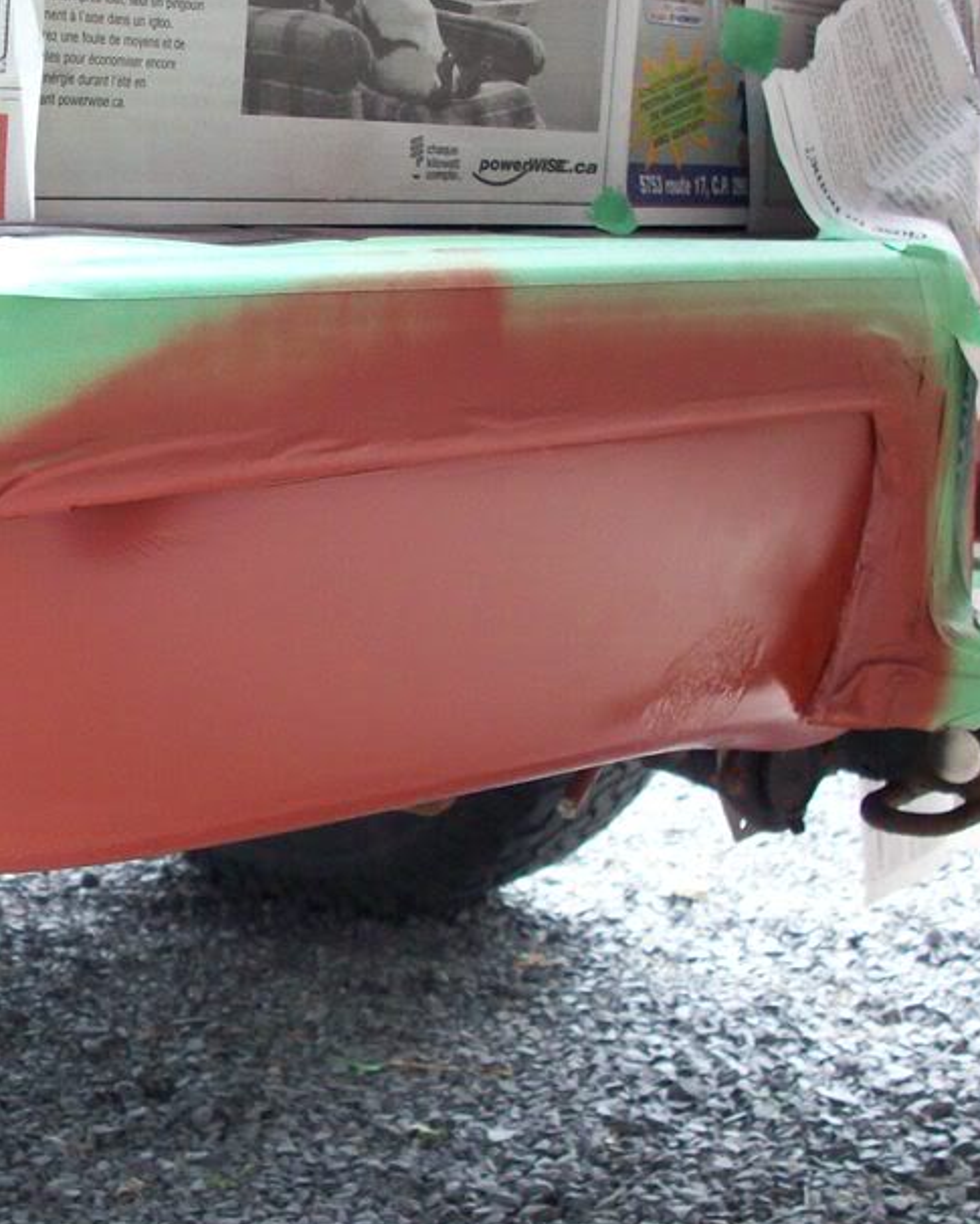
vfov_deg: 31.0
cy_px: 606
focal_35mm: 61
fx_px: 2211
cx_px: 125
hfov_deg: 24.4
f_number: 2.8
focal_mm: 6.2
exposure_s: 1/46.4
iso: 160
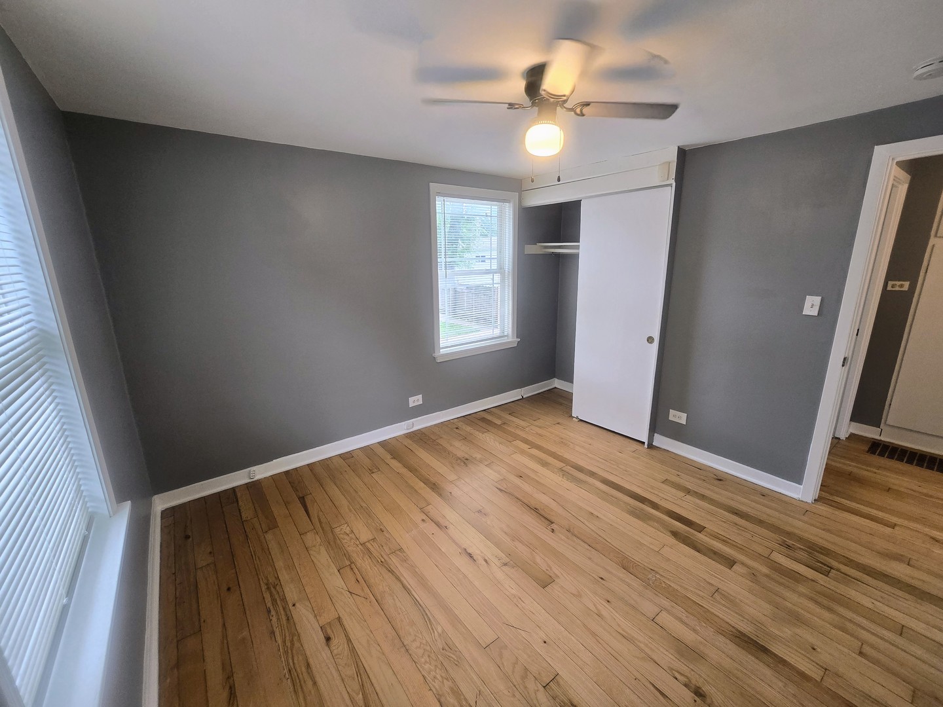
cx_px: 472
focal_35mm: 13
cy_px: 354
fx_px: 354
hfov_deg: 106.2
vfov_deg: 89.9
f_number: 2.2
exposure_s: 1/60
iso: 160
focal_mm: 2.2
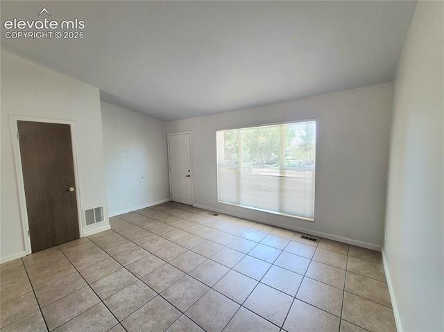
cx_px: 222
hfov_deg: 106.2
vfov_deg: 89.8
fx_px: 167
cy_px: 166
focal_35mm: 13
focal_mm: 2.2
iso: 80
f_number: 2.2
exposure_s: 1/60.2
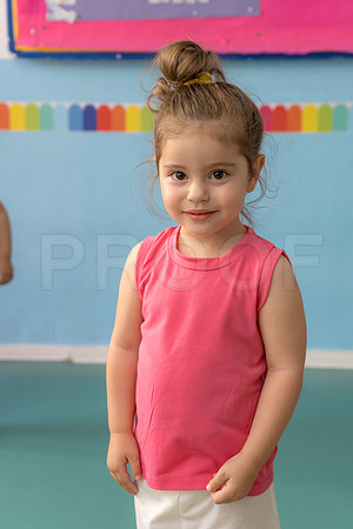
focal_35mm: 64
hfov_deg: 21.2
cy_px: 264
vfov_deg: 31.4
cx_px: 176
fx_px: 941
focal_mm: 64
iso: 1600
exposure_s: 1/160
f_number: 5.6
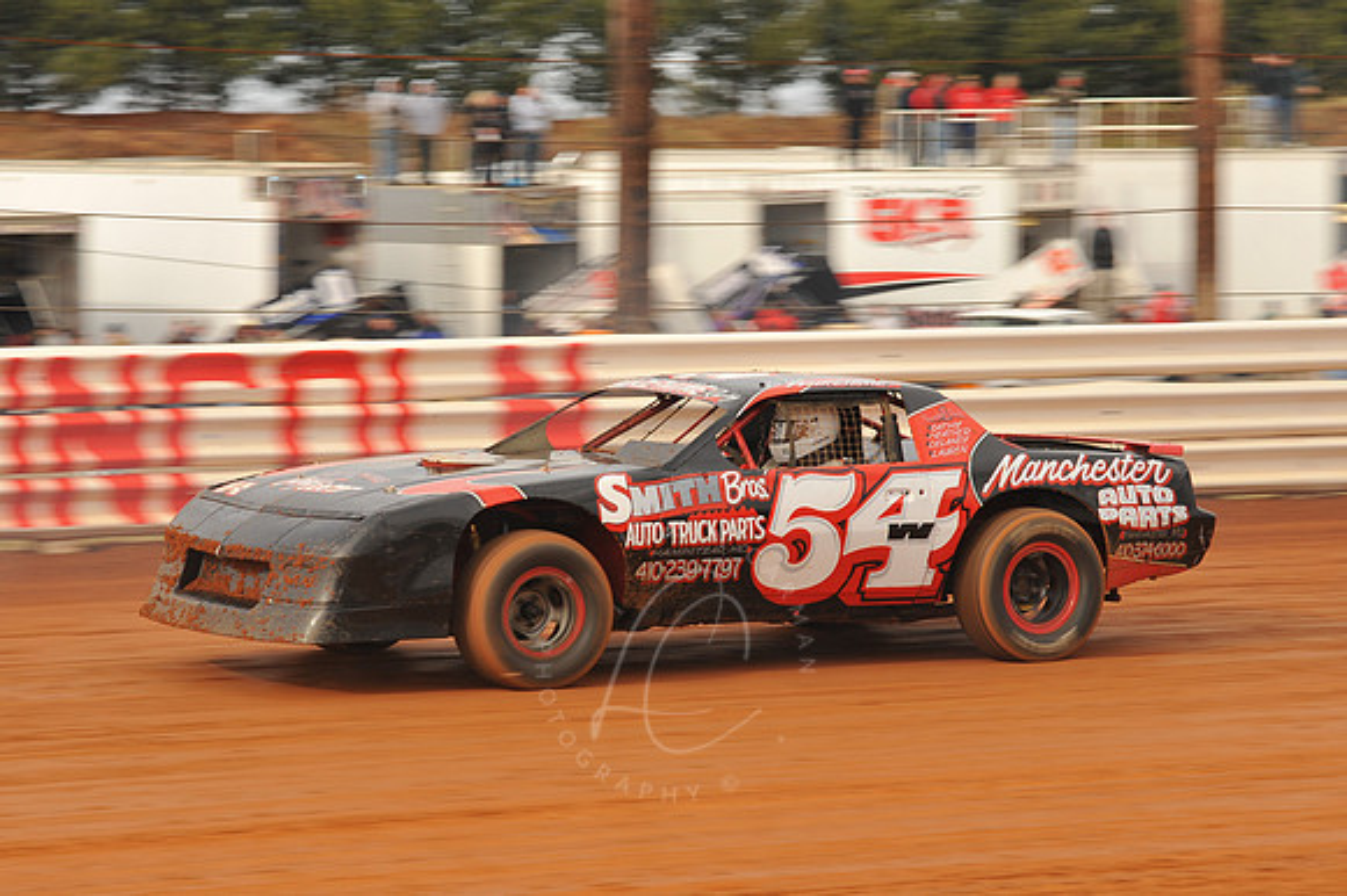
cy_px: 448
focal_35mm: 125
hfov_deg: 16.4
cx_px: 674
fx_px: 4674
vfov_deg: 11.0
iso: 400
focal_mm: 125
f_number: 11
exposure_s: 1/320
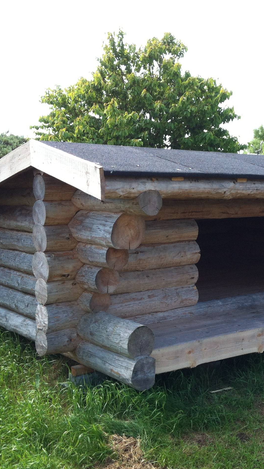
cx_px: 212
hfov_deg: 22.7
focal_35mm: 52
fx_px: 647
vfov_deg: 39.9
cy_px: 235
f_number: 2.8
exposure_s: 1/260
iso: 80
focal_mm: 3.85
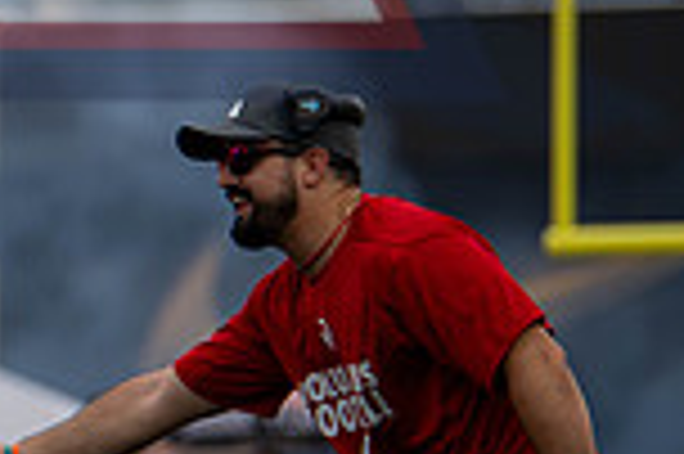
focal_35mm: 750
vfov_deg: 1.8
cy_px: 581
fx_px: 14234
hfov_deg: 2.7
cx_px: -1277
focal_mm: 130
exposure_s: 1/1250
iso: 320
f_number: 2.8
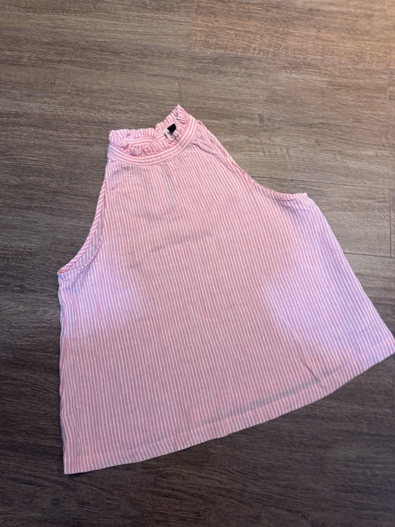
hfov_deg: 56.8
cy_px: 264
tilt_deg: -77.2
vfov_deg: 71.6
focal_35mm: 24
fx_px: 365
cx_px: 198
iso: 200
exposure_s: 1/50
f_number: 1.78
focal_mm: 6.76
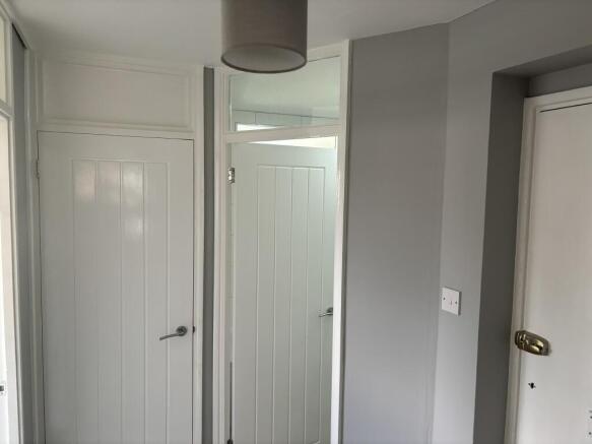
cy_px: 222
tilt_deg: -5.7
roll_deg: -0.9
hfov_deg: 67.3
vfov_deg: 53.0
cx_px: 296
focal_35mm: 26
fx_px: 445
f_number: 1.6
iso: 160
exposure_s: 1/60
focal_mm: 5.96
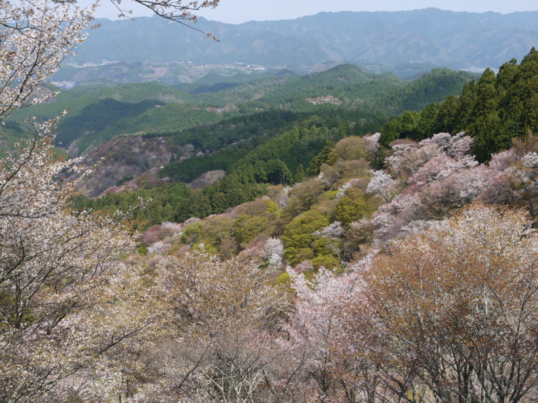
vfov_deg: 28.0
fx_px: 808
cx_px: 269
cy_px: 202
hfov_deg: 36.8
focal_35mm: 52
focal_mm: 26
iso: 100
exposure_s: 1/250
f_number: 8
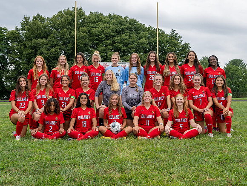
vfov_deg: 31.6
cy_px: 72
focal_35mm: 46
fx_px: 328
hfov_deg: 41.3
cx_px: 125
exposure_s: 1/250
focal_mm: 34
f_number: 6.3
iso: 200
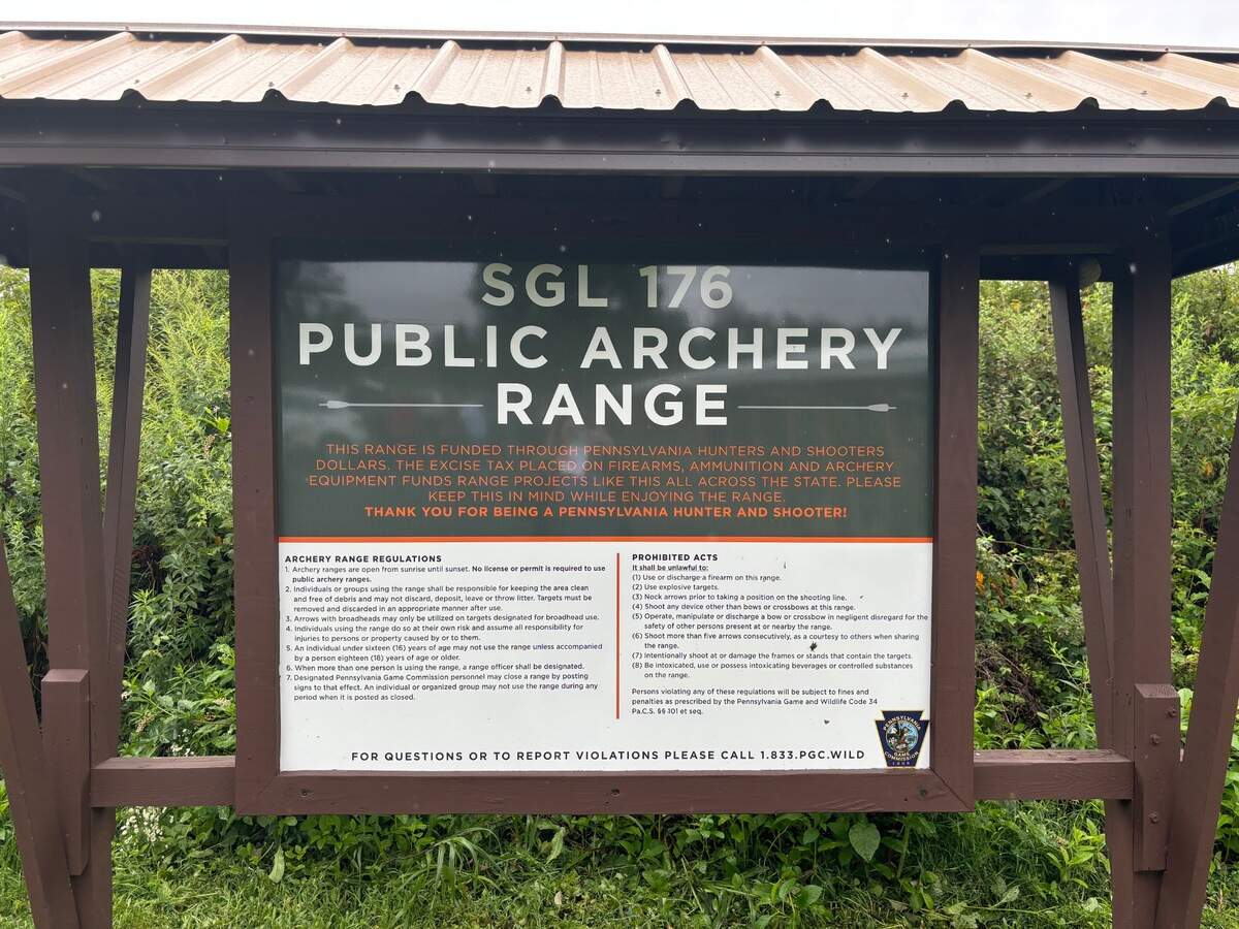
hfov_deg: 67.3
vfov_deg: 53.1
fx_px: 931
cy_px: 464
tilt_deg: -1.1
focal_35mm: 26
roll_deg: +0.1
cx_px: 620
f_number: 1.6
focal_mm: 5.96
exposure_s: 1/408
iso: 50
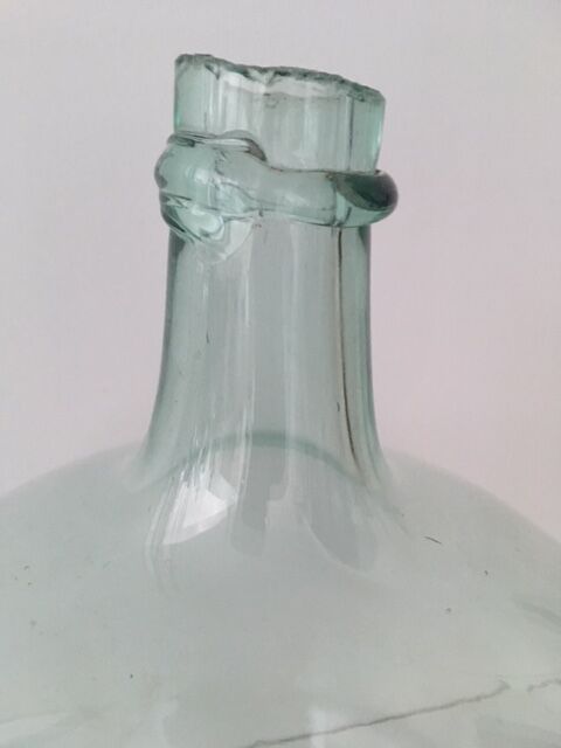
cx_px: 280
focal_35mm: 29
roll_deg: -2.4
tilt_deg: -22.5
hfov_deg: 48.2
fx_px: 627
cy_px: 374
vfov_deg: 61.7
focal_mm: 4.15
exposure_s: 1/17
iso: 400
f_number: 2.2
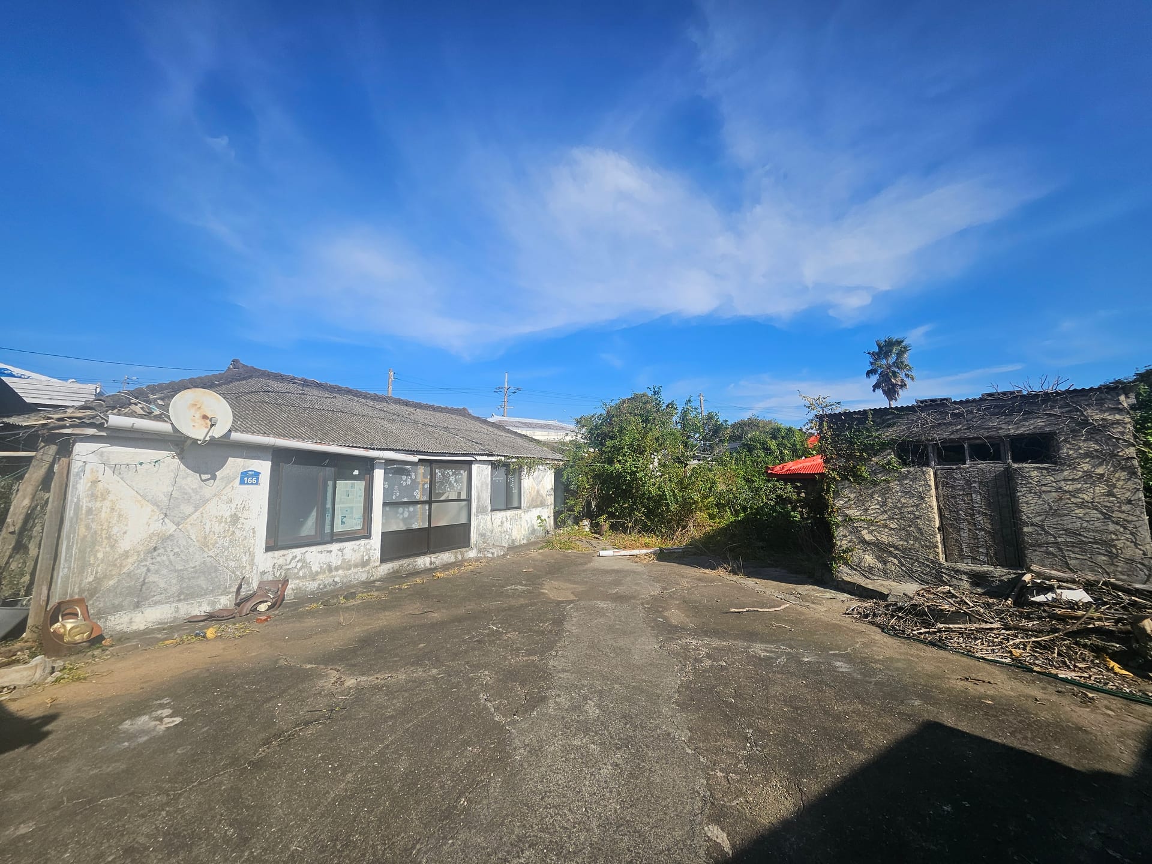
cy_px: 432
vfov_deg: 89.9
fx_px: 433
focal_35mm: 13
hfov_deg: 106.2
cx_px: 576
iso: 32
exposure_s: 1/1770
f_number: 2.2
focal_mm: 1.7
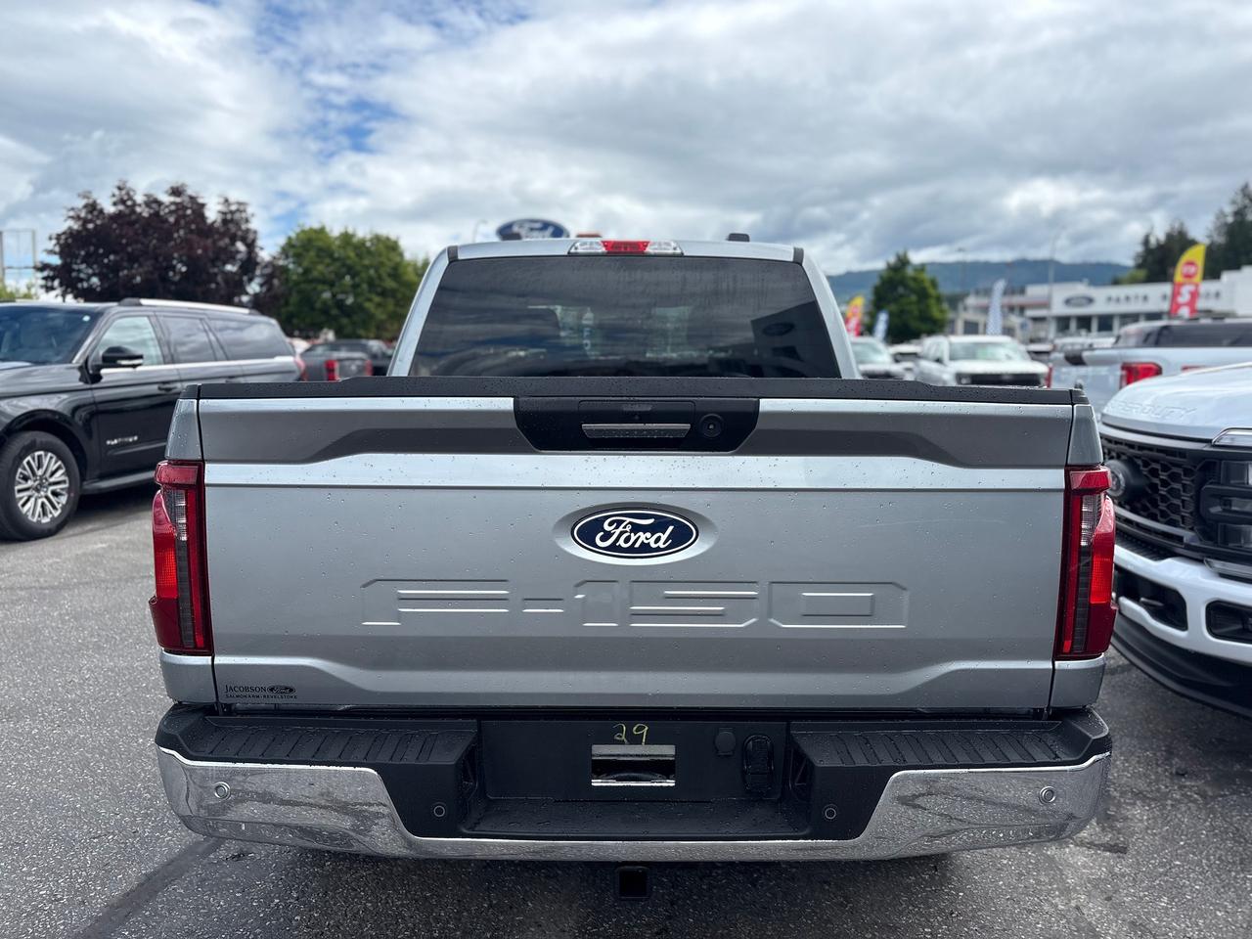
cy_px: 470
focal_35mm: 26
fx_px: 940
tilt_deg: -6.1
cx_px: 626
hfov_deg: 67.3
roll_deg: -0.5
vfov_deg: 53.1
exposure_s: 1/2538
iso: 50
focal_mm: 5.96
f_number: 1.6
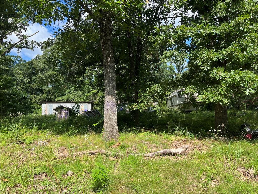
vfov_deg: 53.1
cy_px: 97
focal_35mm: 26
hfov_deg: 67.3
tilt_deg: +2.7
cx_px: 129
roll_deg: -0.2
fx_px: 194
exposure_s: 1/1531
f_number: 1.5
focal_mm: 5.7
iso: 50
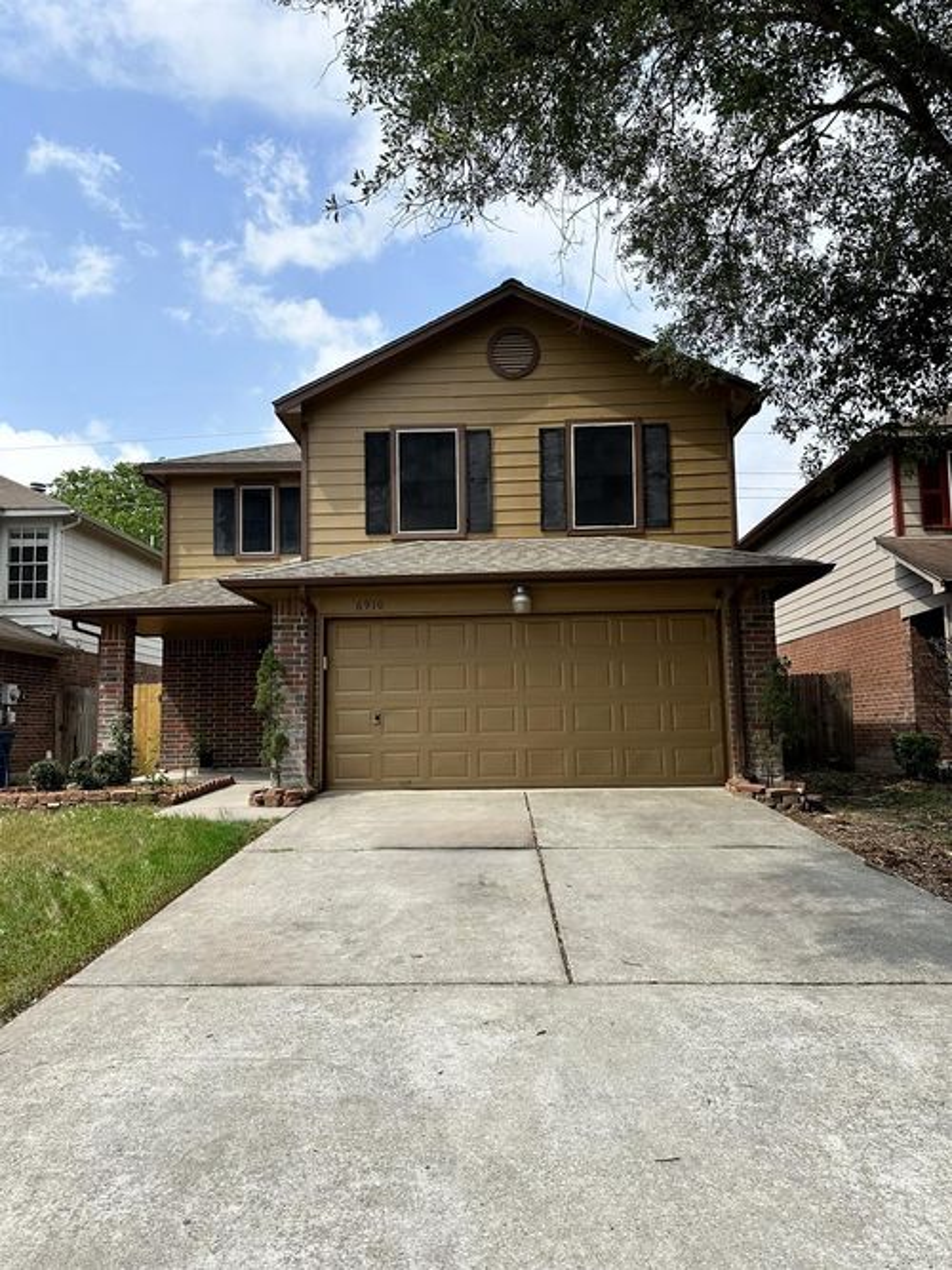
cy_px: 635
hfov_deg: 56.8
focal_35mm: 24
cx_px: 476
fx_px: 880
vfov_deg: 71.6
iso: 80
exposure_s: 1/4762
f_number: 1.78
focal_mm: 6.86
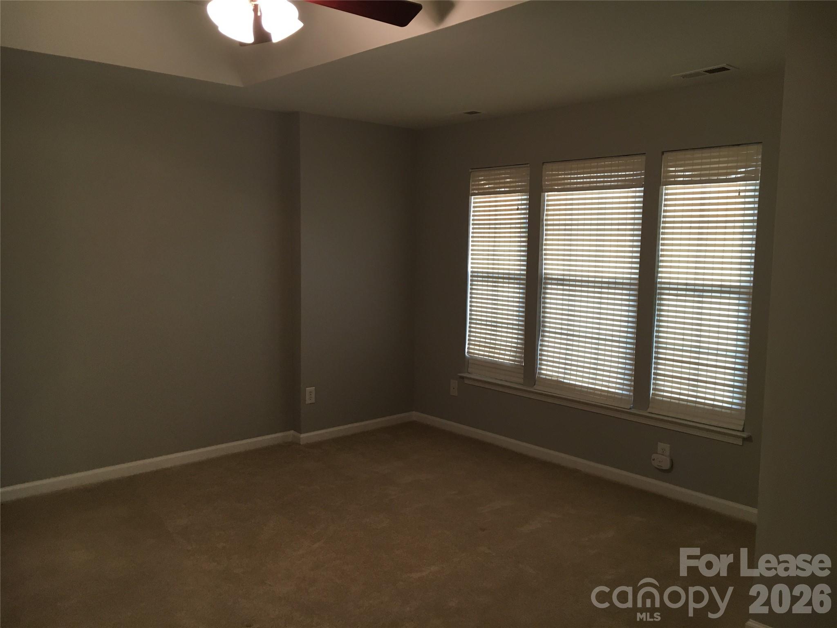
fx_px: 701
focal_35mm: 29
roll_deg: -1.0
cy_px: 314
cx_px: 418
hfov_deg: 61.7
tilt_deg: -6.3
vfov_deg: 48.2
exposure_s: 1/30
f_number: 2.2
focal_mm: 4.15
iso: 100
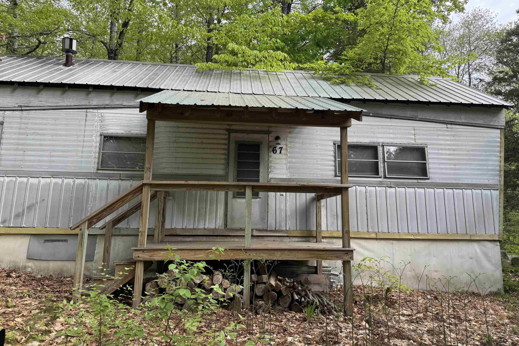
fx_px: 360
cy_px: 165
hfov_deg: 71.5
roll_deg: -1.3
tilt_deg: +10.0
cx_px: 259
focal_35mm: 25
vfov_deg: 51.3
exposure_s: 1/685
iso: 80
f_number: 1.78
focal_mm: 6.76
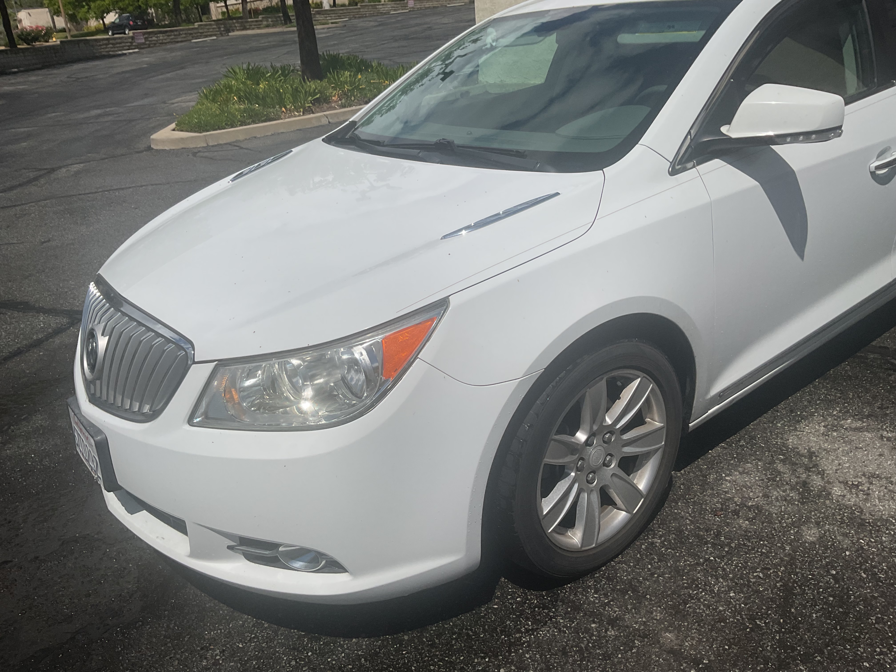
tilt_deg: -23.4
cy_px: 336
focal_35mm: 29
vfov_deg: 48.2
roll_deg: +5.3
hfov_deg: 61.7
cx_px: 448
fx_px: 751
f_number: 1.8
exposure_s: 1/8621
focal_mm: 3
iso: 16
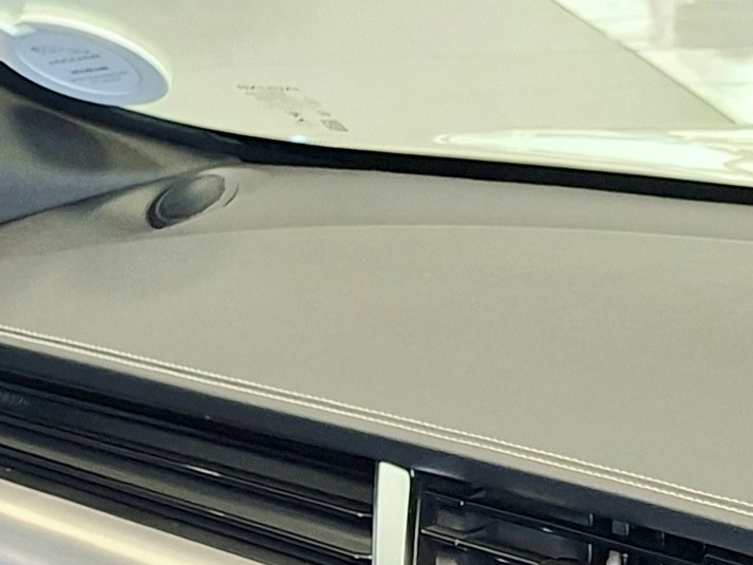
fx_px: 2807
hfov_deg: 14.9
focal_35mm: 129
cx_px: 824
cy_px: 1397
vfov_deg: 9.9
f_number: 1.8
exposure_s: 1/33
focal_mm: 5.54
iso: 400
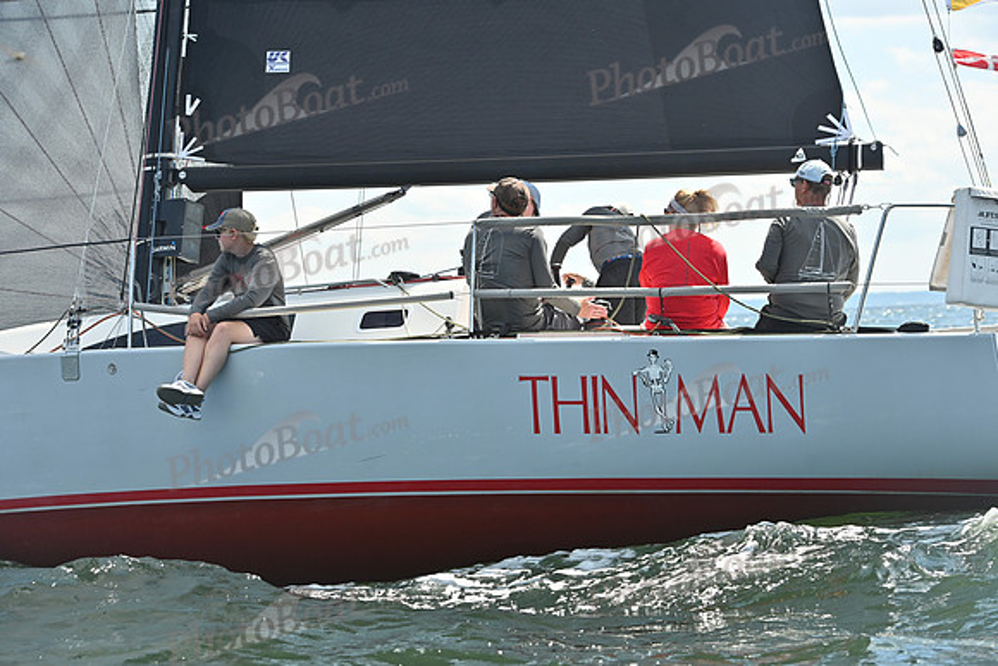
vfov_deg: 14.0
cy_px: 333
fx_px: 2717
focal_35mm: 98
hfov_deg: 20.8
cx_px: 499
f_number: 6.3
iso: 250
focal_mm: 98
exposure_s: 1/1250
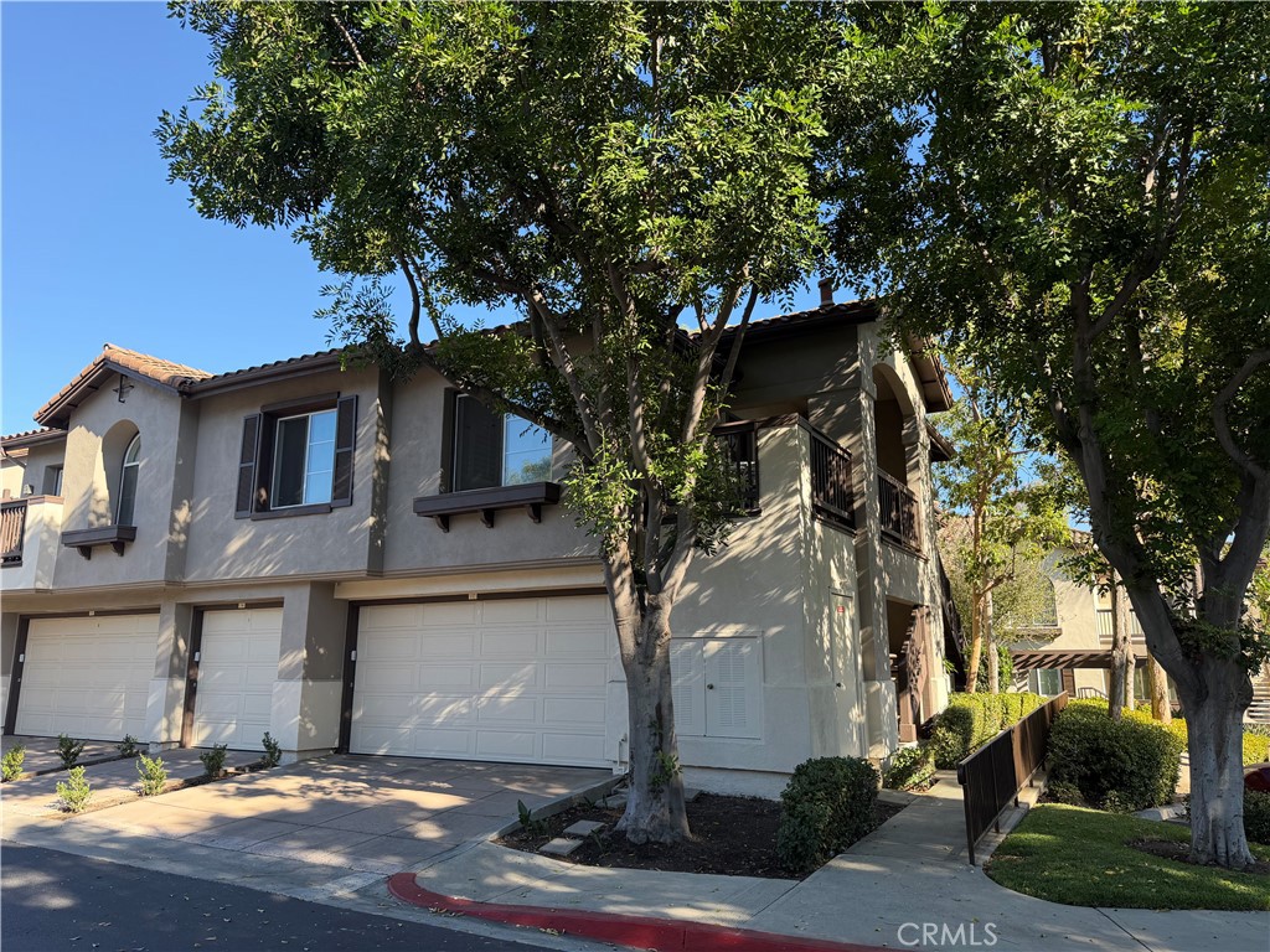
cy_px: 476
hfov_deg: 71.6
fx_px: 881
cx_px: 635
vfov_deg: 56.8
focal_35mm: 24
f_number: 1.78
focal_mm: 6.76
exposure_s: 1/1075
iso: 100
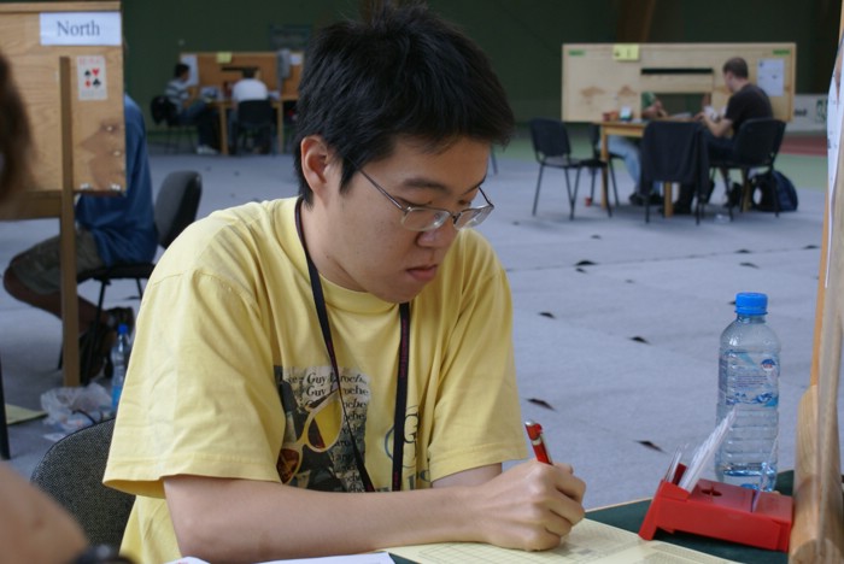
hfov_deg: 33.4
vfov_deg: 22.7
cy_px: 282
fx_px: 1408
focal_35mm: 60
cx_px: 422
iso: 200
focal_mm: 40
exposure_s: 1/60
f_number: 5.6
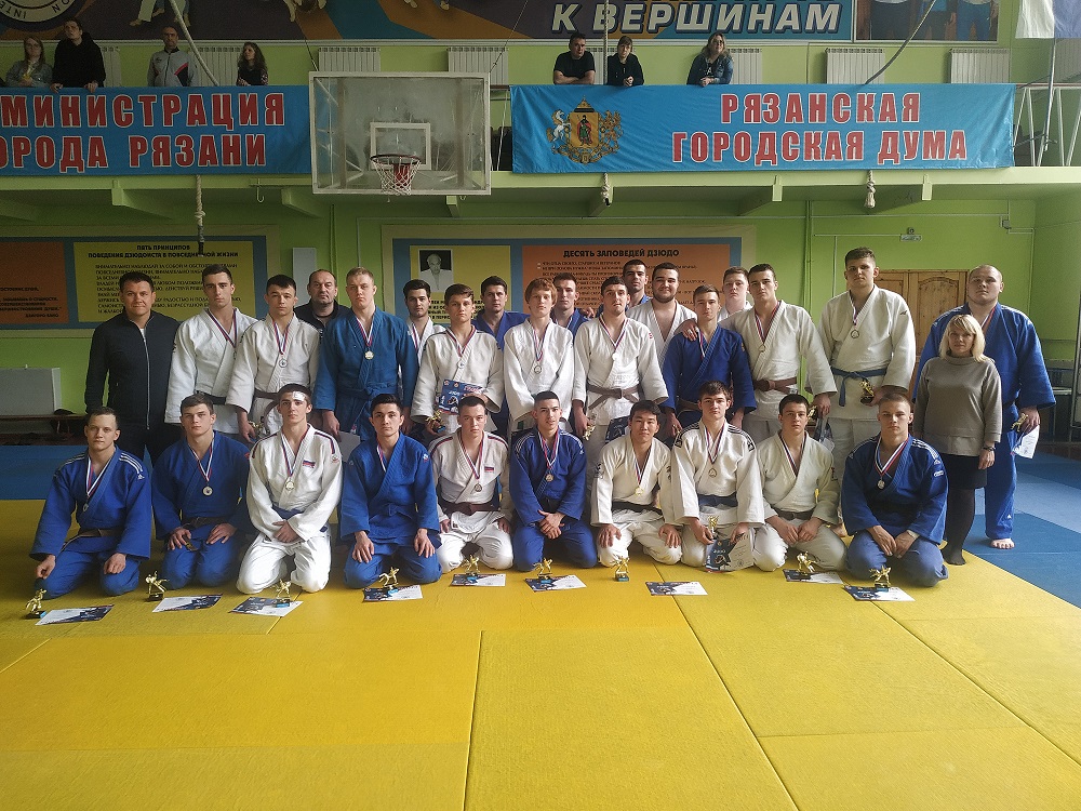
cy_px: 406
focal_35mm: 24
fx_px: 749
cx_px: 540
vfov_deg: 56.8
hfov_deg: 71.6
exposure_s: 1/100
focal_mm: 3.94
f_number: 1.9
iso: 125
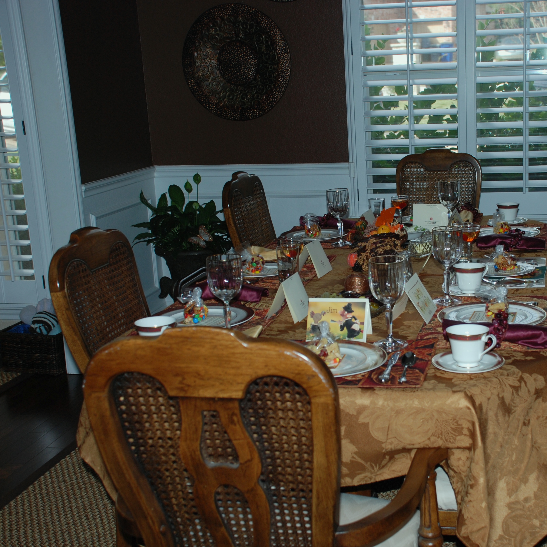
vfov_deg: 34.0
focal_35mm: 50
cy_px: 274
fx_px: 894
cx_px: 380
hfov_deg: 33.6
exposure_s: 1/60
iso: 200
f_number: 4
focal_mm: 26
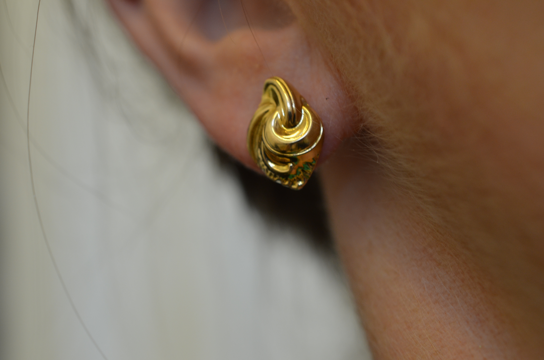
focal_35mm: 60
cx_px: 272
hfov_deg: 33.5
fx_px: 905
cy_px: 180
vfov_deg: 22.5
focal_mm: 40
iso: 640
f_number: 5.6
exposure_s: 1/60
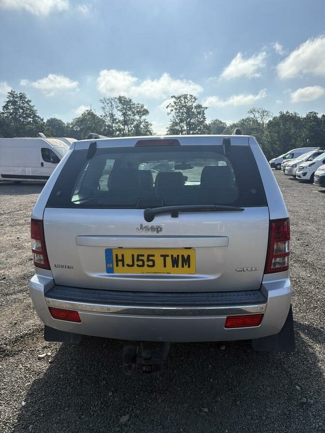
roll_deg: +2.6
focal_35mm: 26
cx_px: 162
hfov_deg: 53.1
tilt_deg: -8.2
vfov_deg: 67.3
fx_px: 325
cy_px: 216
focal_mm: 5.96
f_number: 1.6
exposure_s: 1/4608
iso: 64
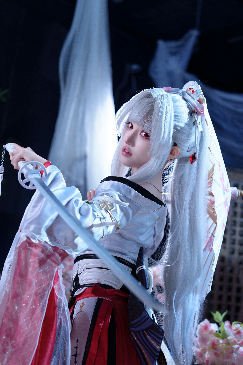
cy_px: 182
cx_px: 122
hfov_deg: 19.5
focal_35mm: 70
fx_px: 709
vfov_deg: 28.8
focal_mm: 70
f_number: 2.8
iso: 800
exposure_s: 1/400
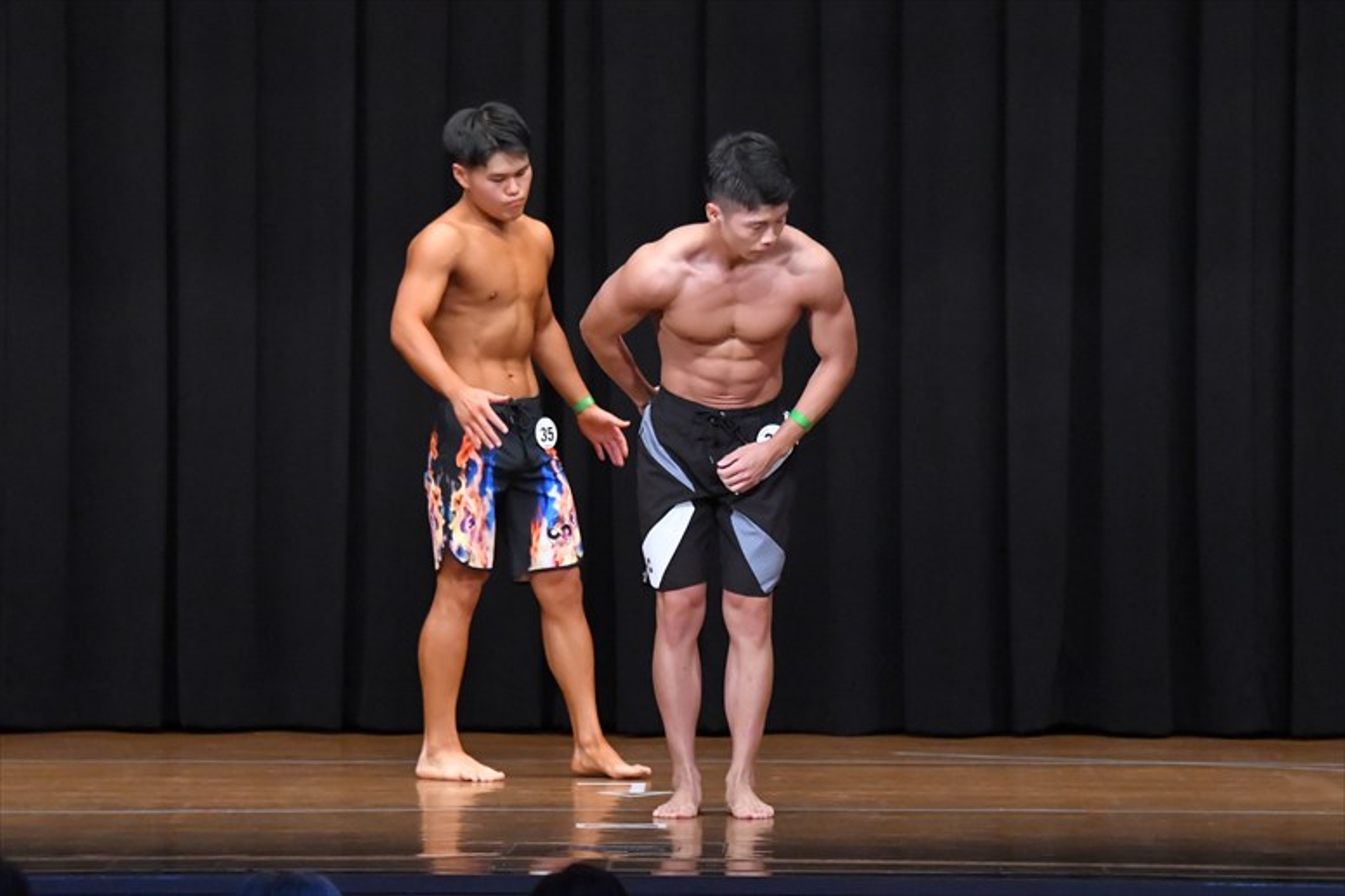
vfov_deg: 6.1
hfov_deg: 9.2
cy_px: 448
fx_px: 8402
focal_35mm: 225
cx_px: 672
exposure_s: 1/400
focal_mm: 150
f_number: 5.6
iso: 8000
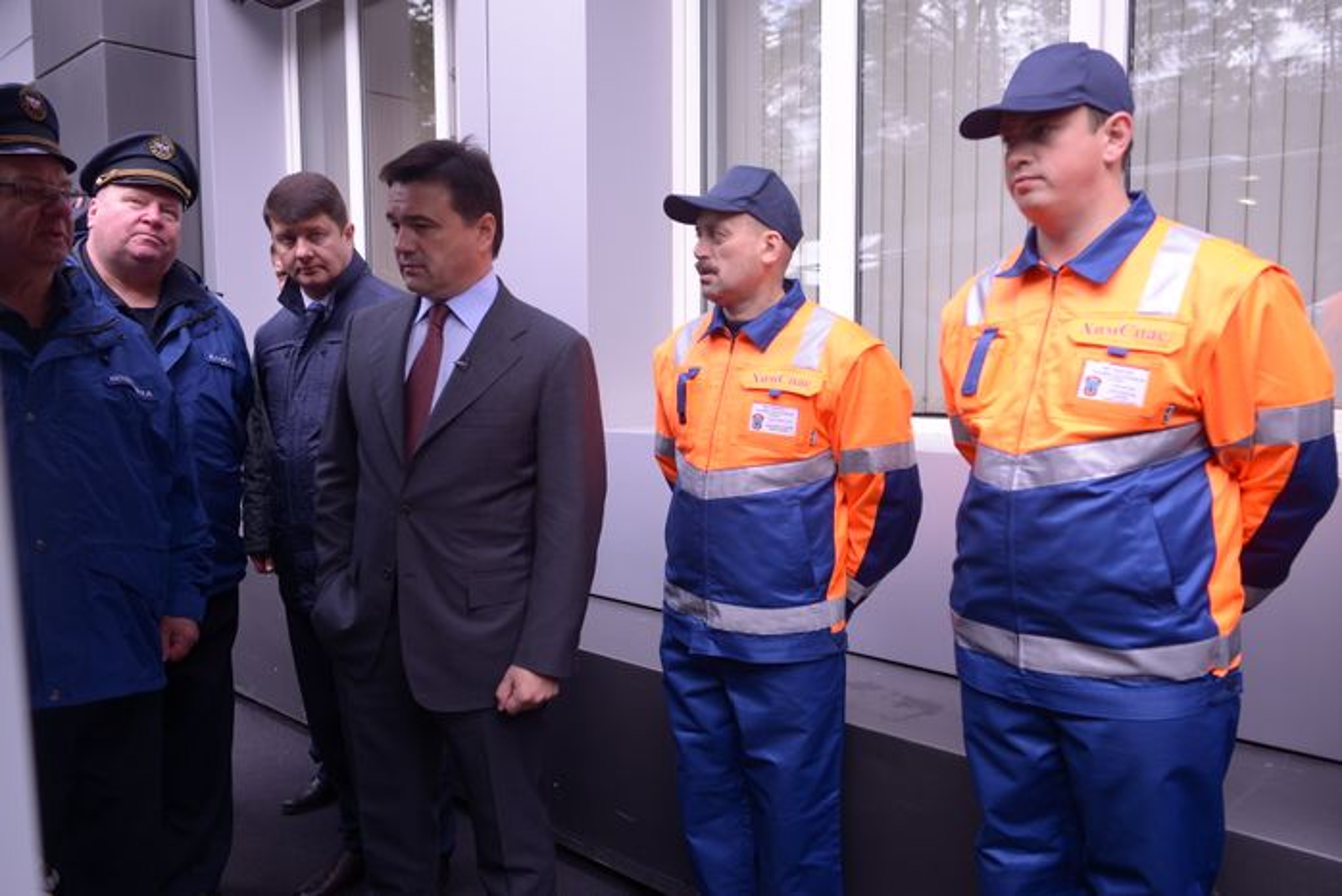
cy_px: 448
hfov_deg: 65.5
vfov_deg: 46.4
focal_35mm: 28
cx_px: 671
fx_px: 1044
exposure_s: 1/200
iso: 160
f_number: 3.5
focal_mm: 28
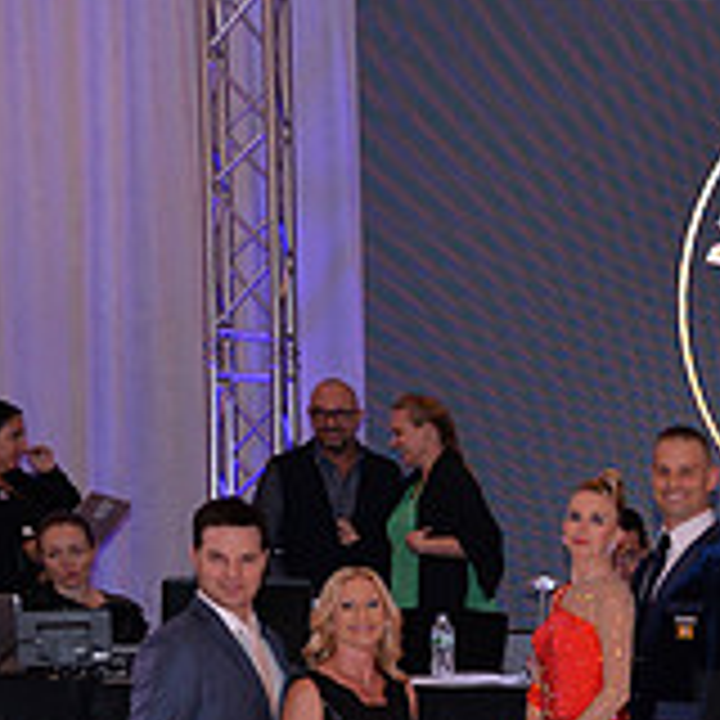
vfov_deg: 13.9
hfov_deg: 13.1
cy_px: 790
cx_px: 1184
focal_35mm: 123
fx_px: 2894
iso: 1600
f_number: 5
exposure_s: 1/250
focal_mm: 40
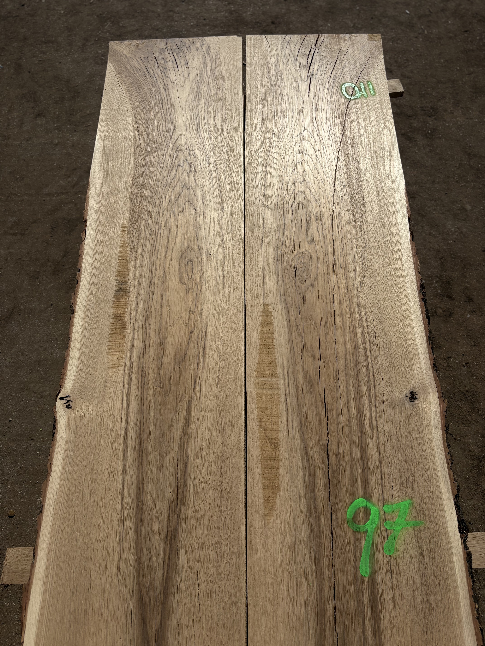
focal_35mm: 26
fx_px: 486
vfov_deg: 67.3
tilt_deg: -60.7
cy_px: 323
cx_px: 242
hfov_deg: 53.1
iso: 32
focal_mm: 5.96
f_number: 1.6
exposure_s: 1/11905
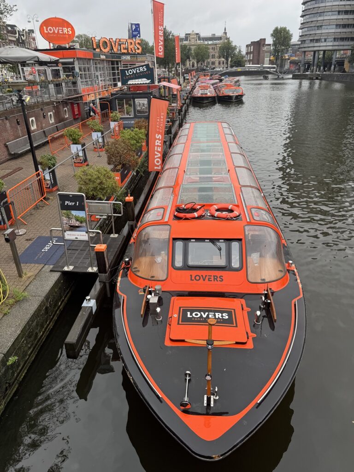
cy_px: 236
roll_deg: +2.3
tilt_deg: -26.9
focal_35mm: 24
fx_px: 327
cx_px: 177
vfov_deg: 71.6
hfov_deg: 56.8
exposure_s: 1/510
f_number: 1.78
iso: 80
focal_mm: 6.76
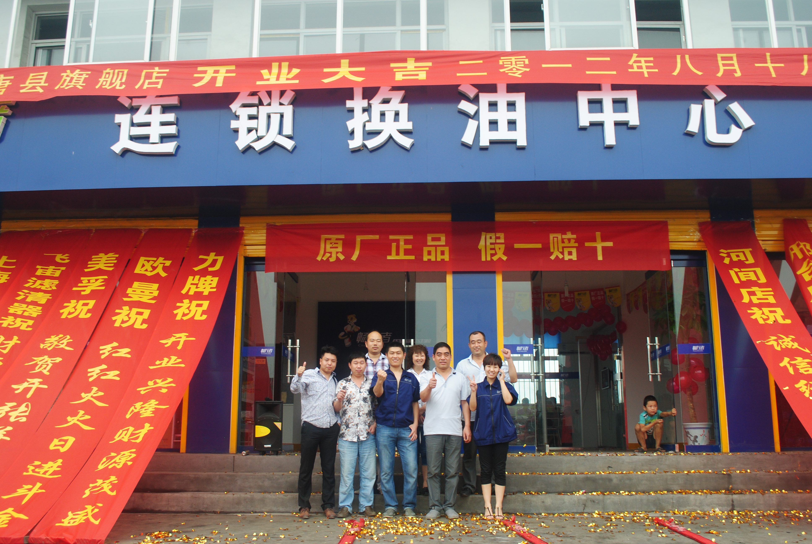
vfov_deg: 40.1
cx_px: 406
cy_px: 272
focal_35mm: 33
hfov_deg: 57.2
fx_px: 745
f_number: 8
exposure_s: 1/80
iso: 200
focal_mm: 22
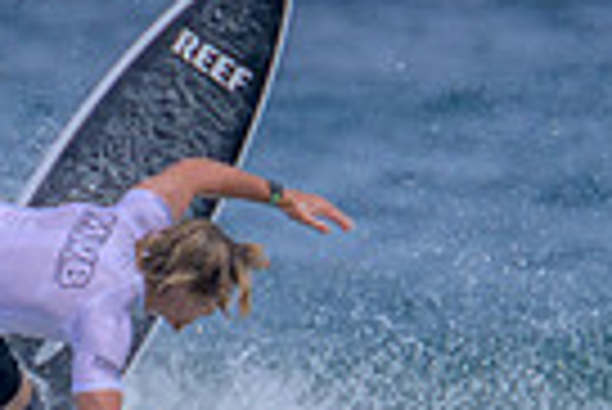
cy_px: 644
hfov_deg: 0.4
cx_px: 524
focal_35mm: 4619
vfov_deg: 0.3
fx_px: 78606
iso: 720
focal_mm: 800
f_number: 11
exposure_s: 1/2000
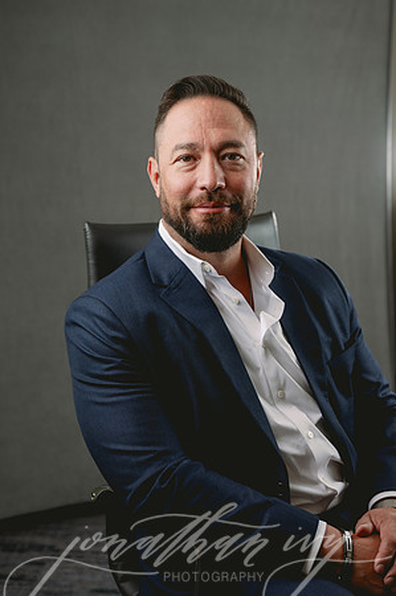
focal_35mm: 50
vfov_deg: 39.6
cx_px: 198
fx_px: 827
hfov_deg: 26.9
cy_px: 298
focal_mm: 50
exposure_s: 1/200
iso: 50
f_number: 3.5
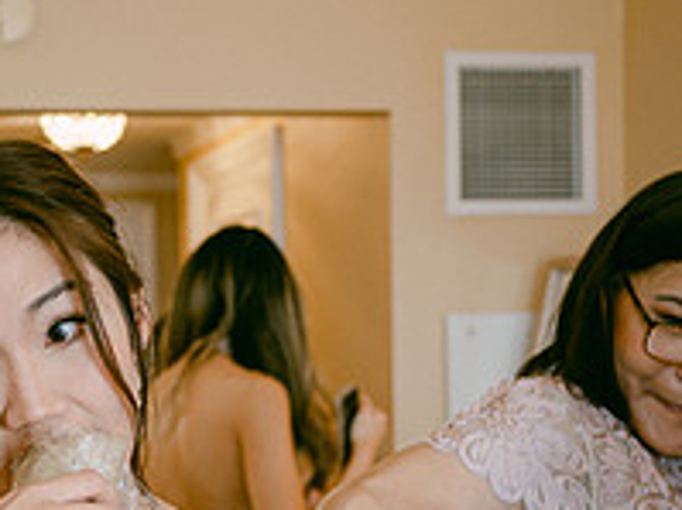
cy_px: 421
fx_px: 1575
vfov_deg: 18.2
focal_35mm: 80
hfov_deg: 23.7
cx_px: 51
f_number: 2.8
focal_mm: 28
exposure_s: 1/80
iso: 400
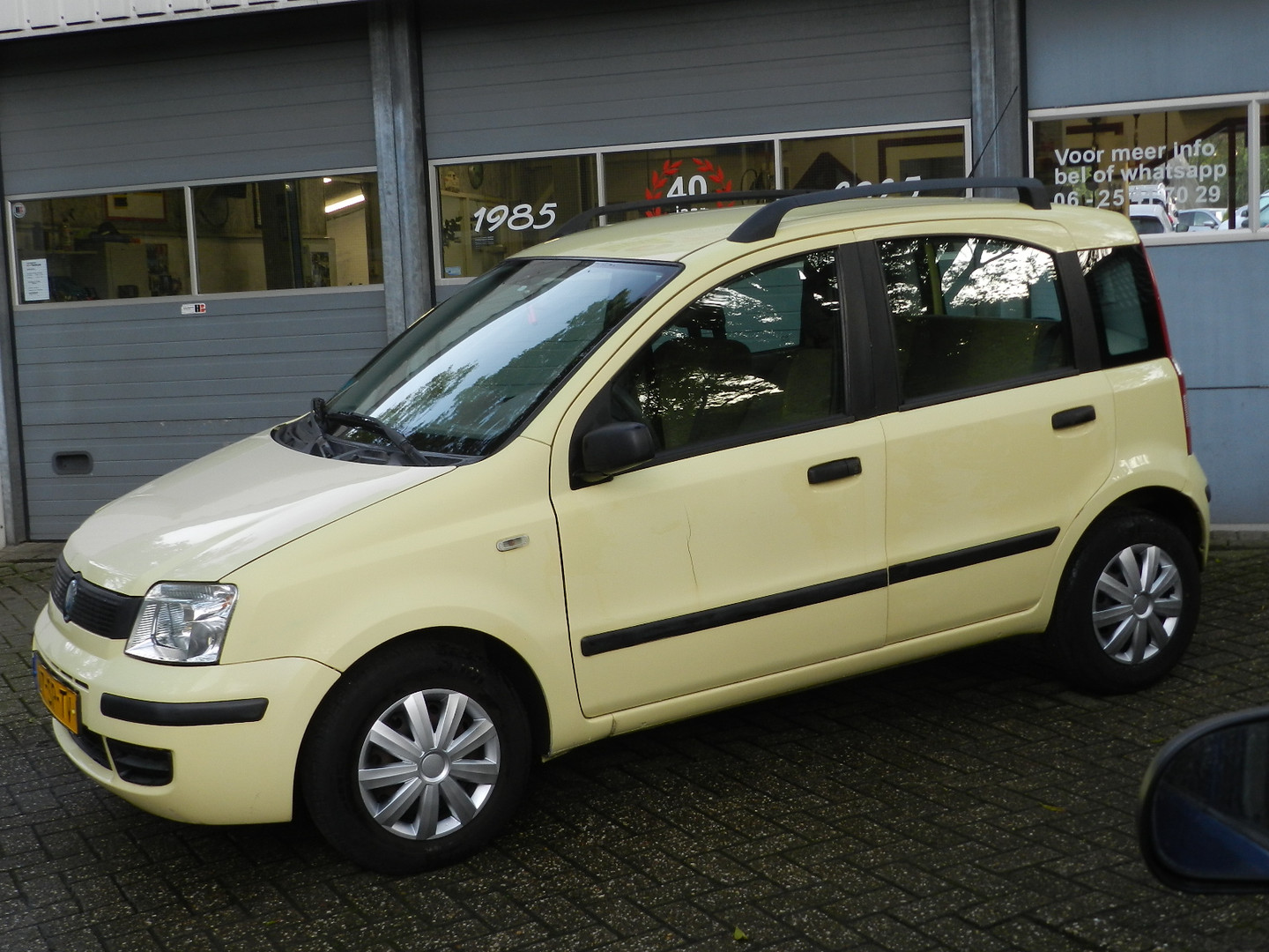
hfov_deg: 41.2
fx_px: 1686
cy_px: 476
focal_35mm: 46
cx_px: 634
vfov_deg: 31.5
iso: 160
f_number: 4.2
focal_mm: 8.1
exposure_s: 1/80
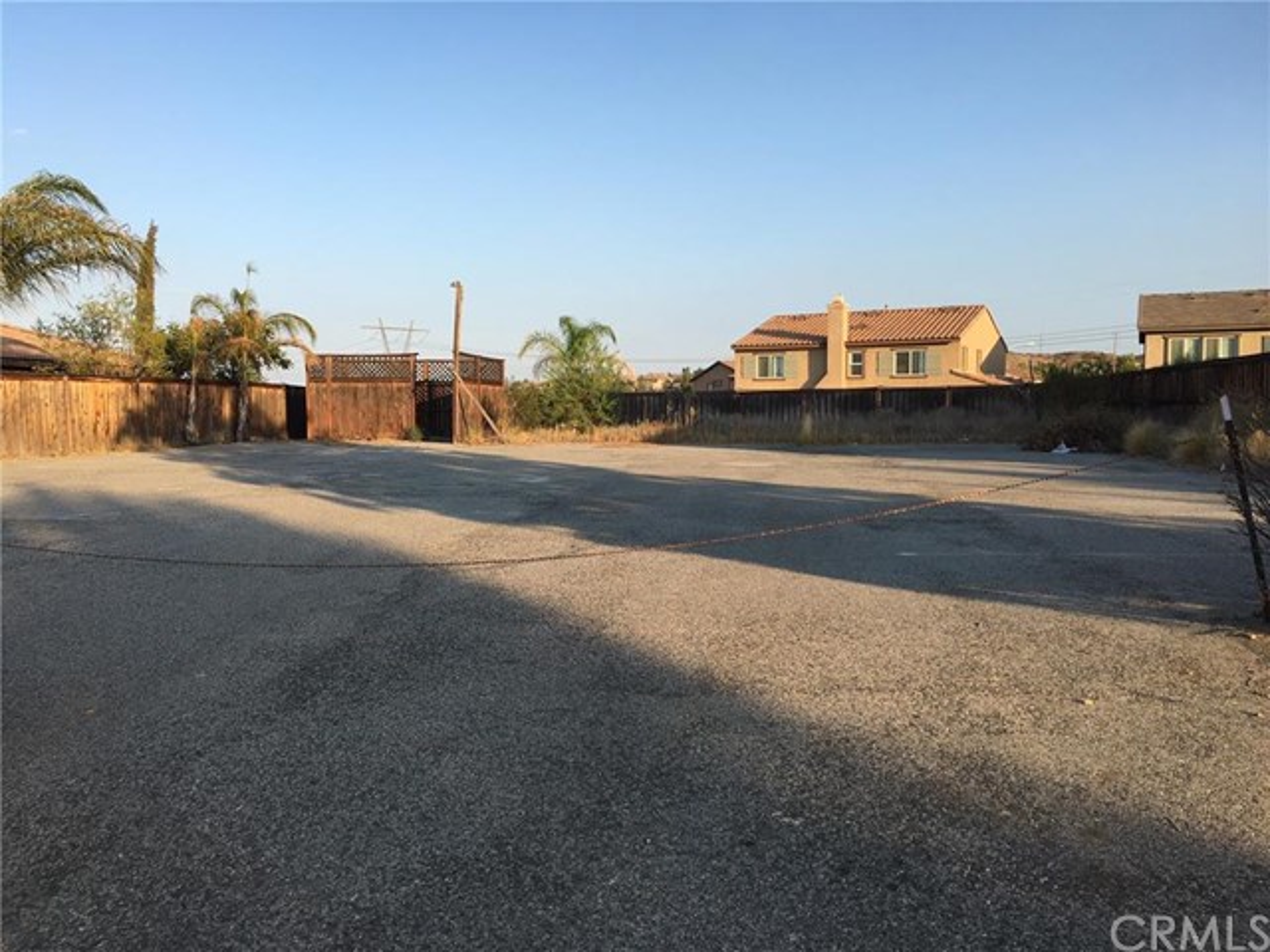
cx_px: 635
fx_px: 1064
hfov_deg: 61.7
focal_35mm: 29
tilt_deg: -3.0
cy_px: 476
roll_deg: -0.1
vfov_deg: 48.2
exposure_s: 1/565
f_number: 2.2
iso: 25
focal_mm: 4.15
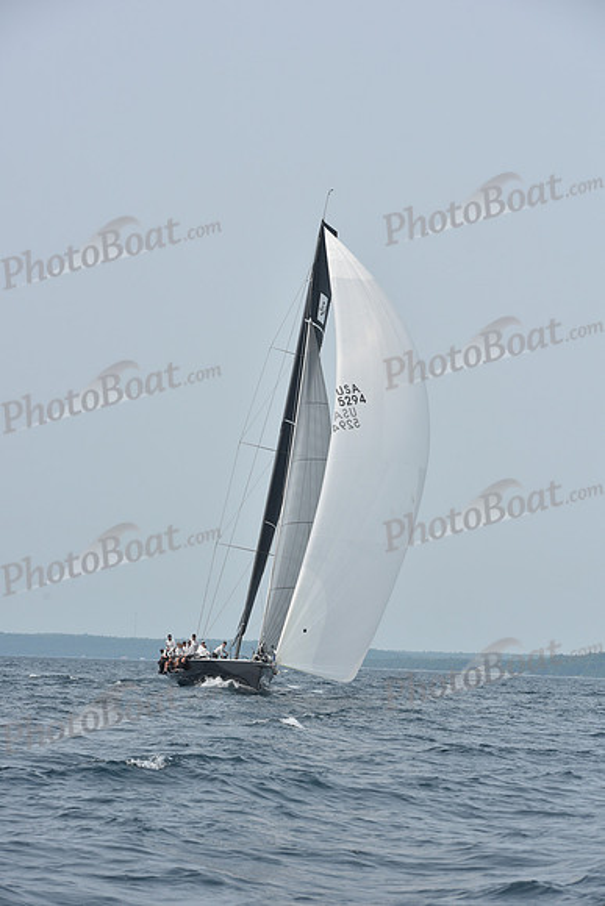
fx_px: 2821
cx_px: 302
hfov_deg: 12.2
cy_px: 453
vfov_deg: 18.3
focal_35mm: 112
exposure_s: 1/1250
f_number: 9
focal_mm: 112
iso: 250
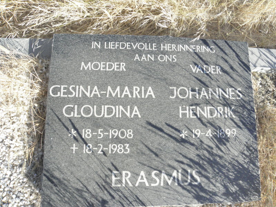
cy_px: 104
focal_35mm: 26
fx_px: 207
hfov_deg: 67.3
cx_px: 138
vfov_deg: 53.1
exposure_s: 1/320
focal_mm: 4.6
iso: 200
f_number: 6.3
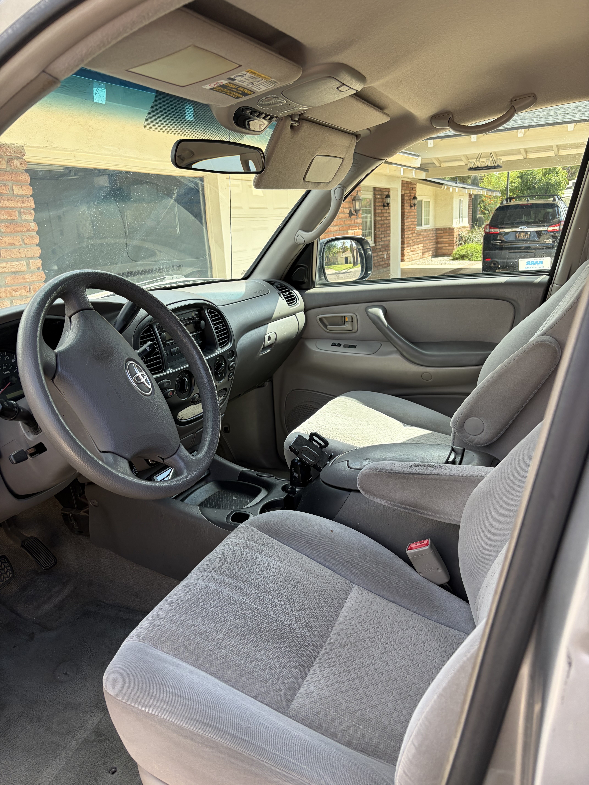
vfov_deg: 67.3
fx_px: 590
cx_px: 294
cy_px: 392
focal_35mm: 26
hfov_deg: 53.1
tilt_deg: -14.7
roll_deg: +3.5
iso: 50
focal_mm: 5.96
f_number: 1.6
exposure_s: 1/444
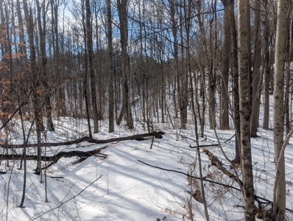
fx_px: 204
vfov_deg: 57.0
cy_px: 110
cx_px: 146
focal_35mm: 24
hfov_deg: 71.5
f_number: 1.68
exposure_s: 1/1212
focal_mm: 6.9
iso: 22
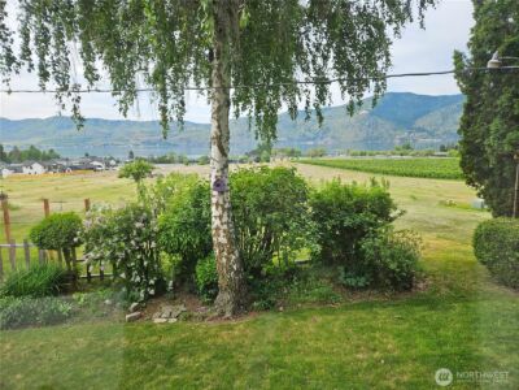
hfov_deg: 73.9
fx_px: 345
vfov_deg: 58.9
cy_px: 195
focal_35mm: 23
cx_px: 260
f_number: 1.8
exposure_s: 1/434
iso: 25
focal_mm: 5.4
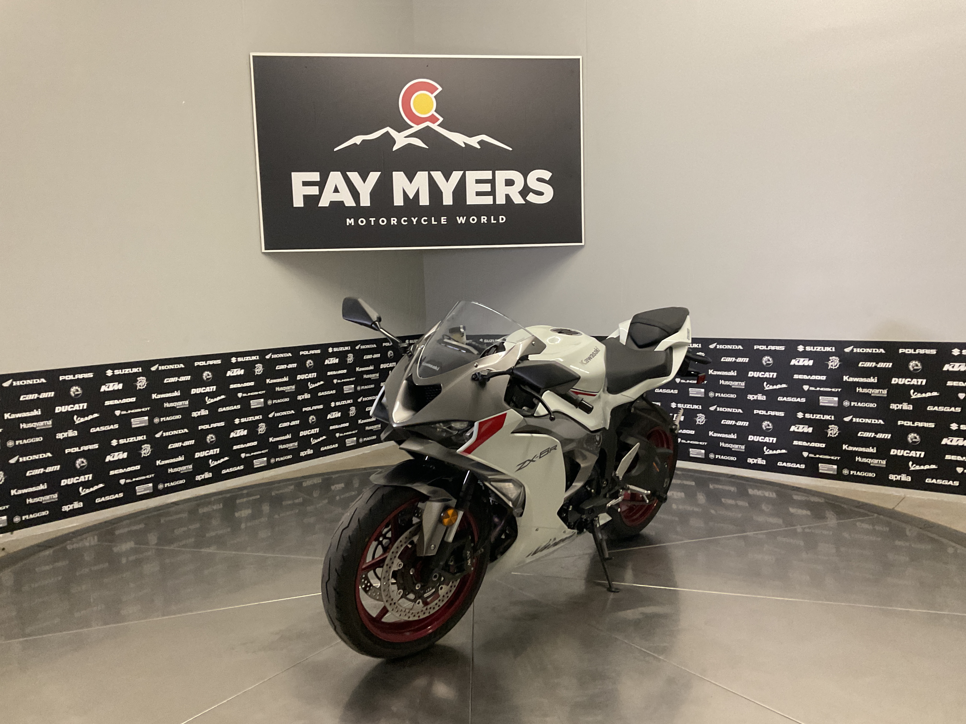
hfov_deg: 61.7
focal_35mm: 29
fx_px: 809
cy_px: 362
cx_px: 483
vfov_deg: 48.2
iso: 160
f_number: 1.8
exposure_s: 1/60
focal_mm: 3
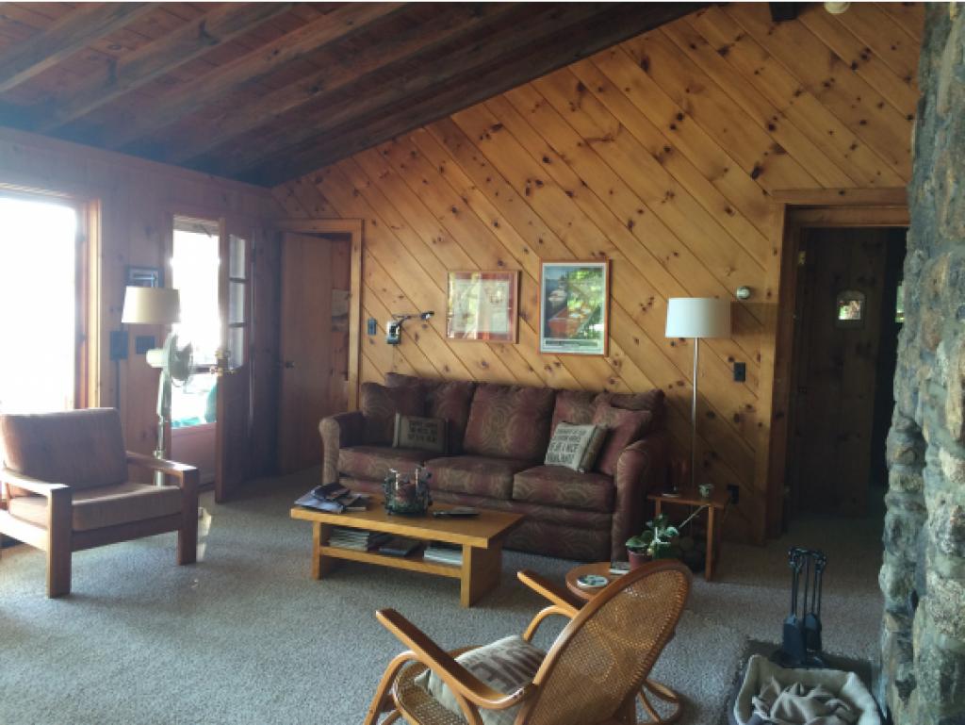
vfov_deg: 48.3
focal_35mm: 29
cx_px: 482
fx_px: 809
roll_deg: -2.5
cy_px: 362
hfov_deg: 61.6
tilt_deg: -4.1
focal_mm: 4.15
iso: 80
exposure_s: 1/30
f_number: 2.2
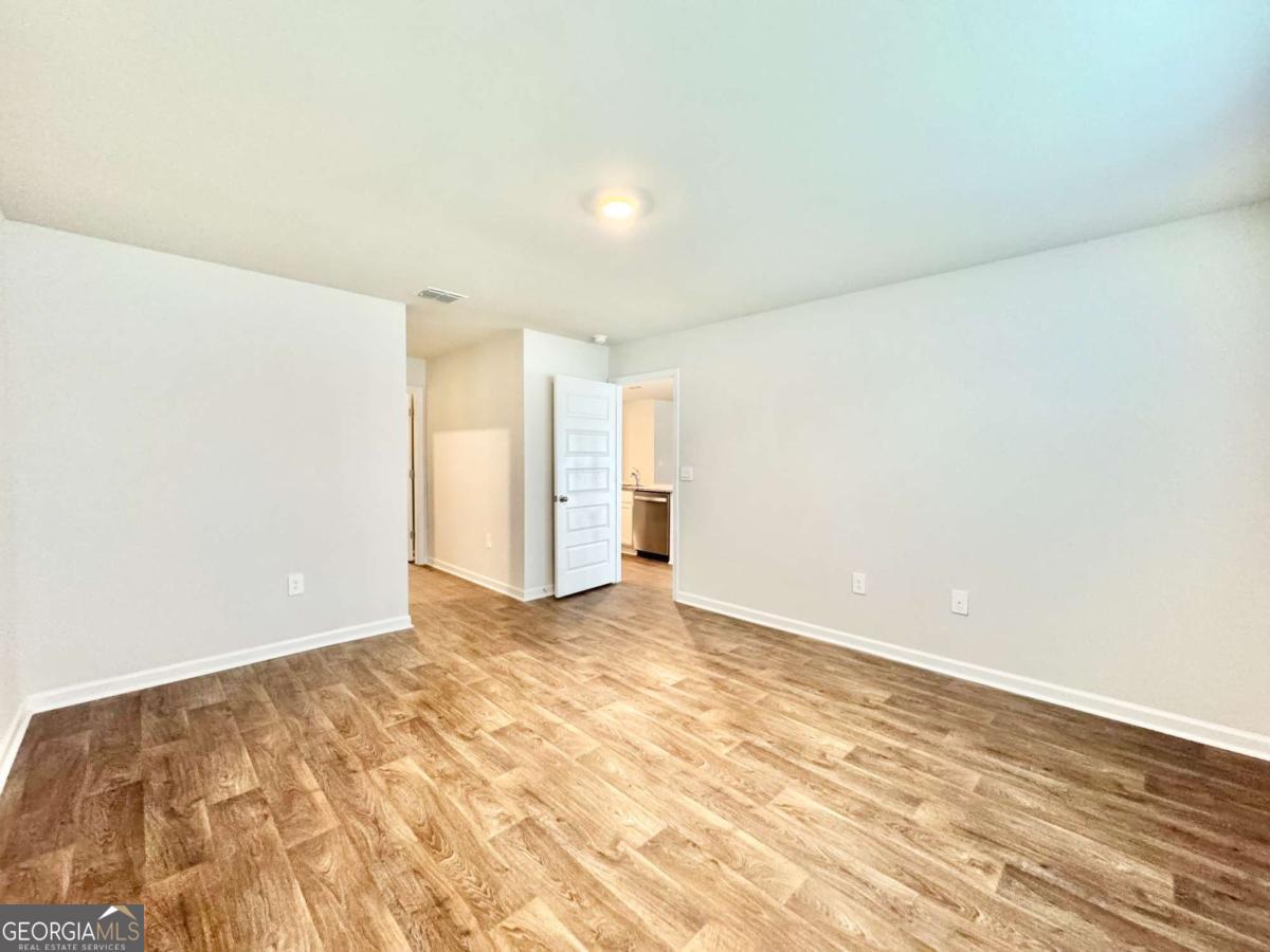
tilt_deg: -2.5
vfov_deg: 85.7
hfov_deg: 102.1
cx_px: 635
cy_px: 476
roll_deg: -0.1
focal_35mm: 14
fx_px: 514
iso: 500
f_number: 2.2
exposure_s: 1/60
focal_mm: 2.22
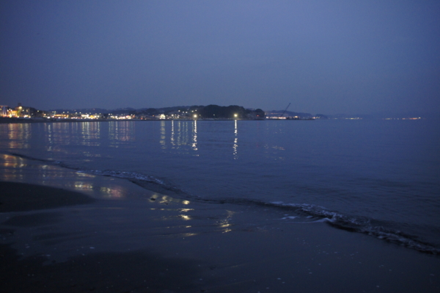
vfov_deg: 47.9
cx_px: 220
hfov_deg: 67.4
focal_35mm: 27
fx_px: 330
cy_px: 146
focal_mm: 18
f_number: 3.5
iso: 1600
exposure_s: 1/15
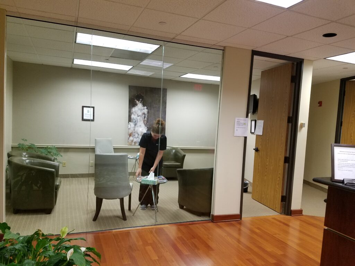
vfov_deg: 53.1
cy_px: 133
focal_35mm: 26
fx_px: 267
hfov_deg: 67.3
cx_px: 178
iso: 160
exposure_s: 1/40
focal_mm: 4.2
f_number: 1.7
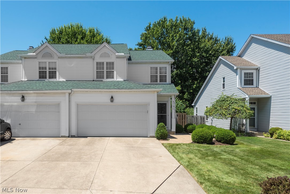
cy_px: 97
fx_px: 193
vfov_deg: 53.2
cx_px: 145
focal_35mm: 24
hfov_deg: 73.7
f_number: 9
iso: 200
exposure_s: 1/400
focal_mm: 24
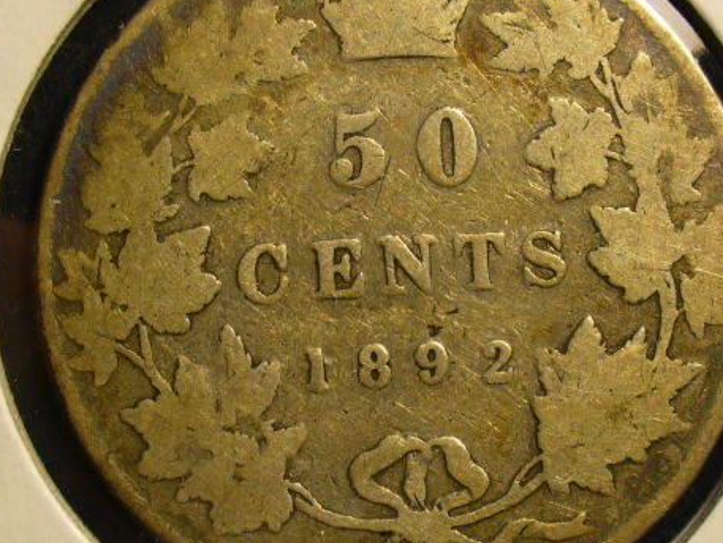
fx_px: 1692
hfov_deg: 24.1
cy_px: 282
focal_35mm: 81
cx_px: 419
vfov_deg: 18.2
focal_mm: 6.1
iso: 80
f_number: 2.8
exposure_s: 1/80
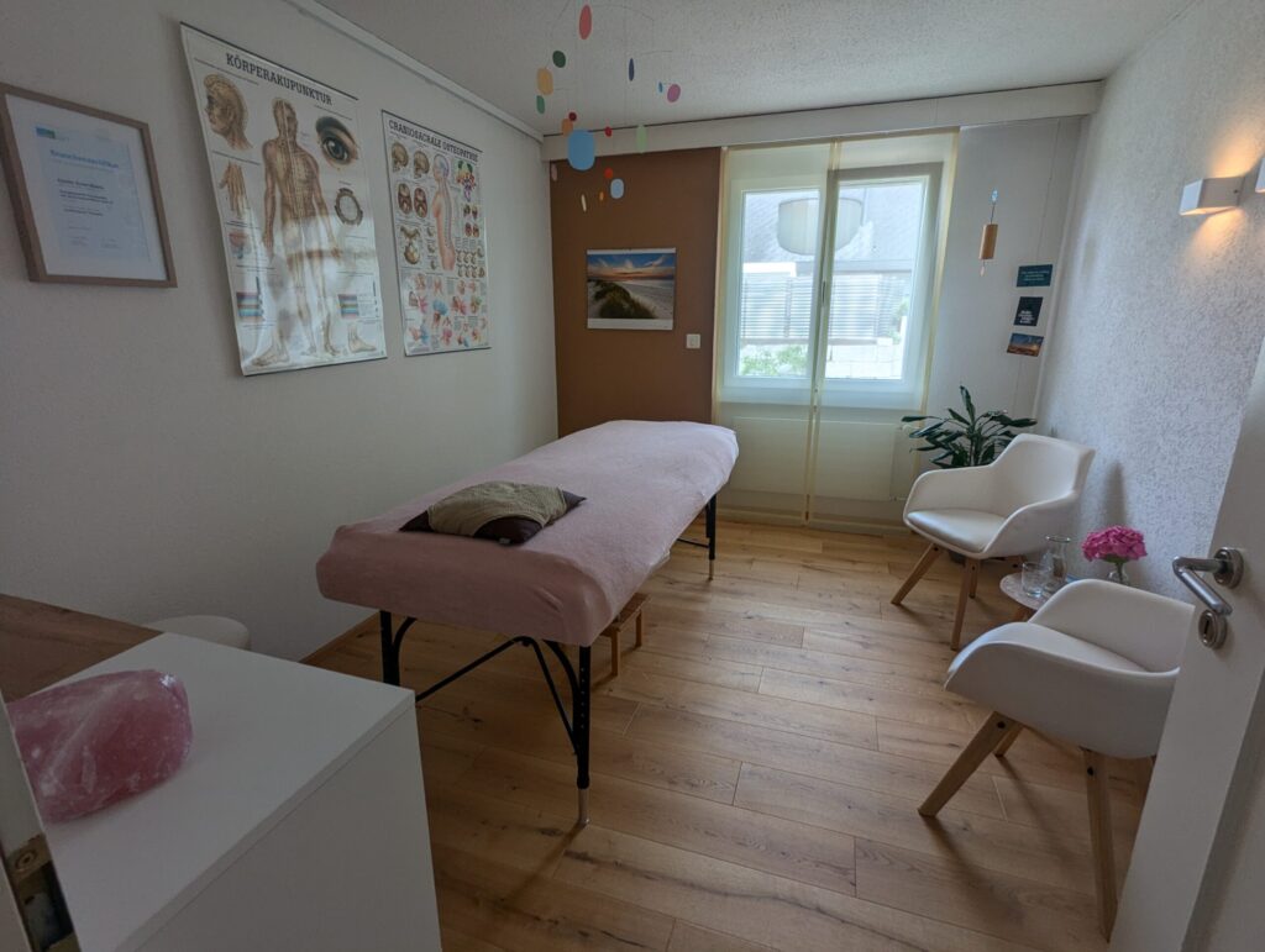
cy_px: 476
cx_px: 632
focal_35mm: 16
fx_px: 586
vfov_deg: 78.2
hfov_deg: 94.4
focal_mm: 2.35
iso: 66
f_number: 2.2
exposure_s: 1/167
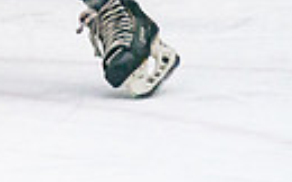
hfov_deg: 3.1
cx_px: -299
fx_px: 5319
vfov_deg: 2.0
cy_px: -256
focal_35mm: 669
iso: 4000
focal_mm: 123
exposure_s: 1/1600
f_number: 2.8
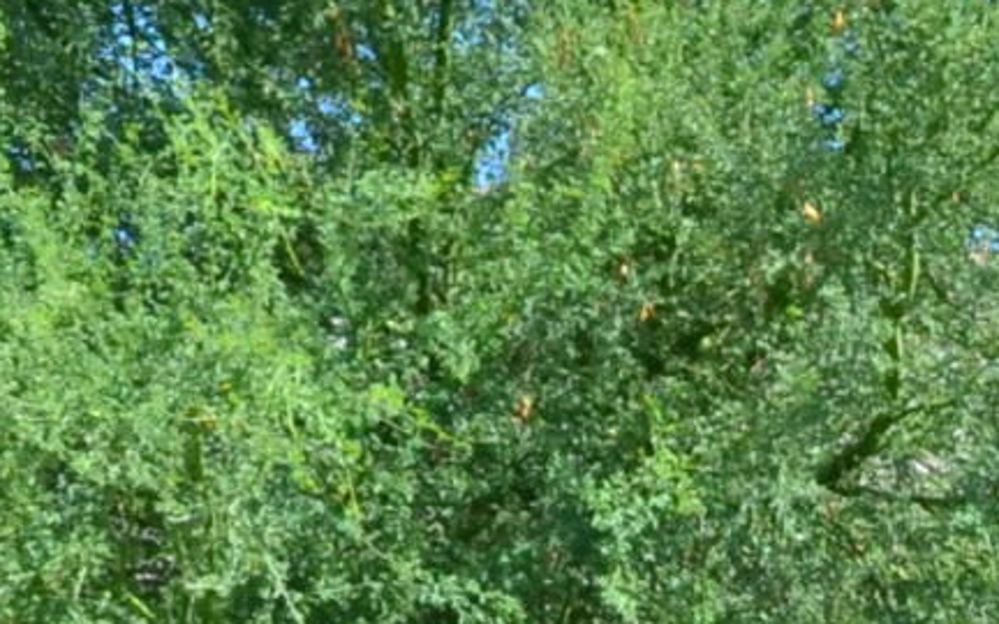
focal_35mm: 308
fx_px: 8373
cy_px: 1283
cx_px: 1942
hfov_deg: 6.6
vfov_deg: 4.2
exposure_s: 1/400
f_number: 11
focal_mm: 29
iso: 400
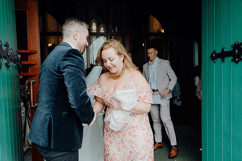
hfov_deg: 69.4
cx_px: 121
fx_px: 175
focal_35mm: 26
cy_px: 80
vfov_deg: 49.6
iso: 320
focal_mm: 26
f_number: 3.5
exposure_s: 1/200
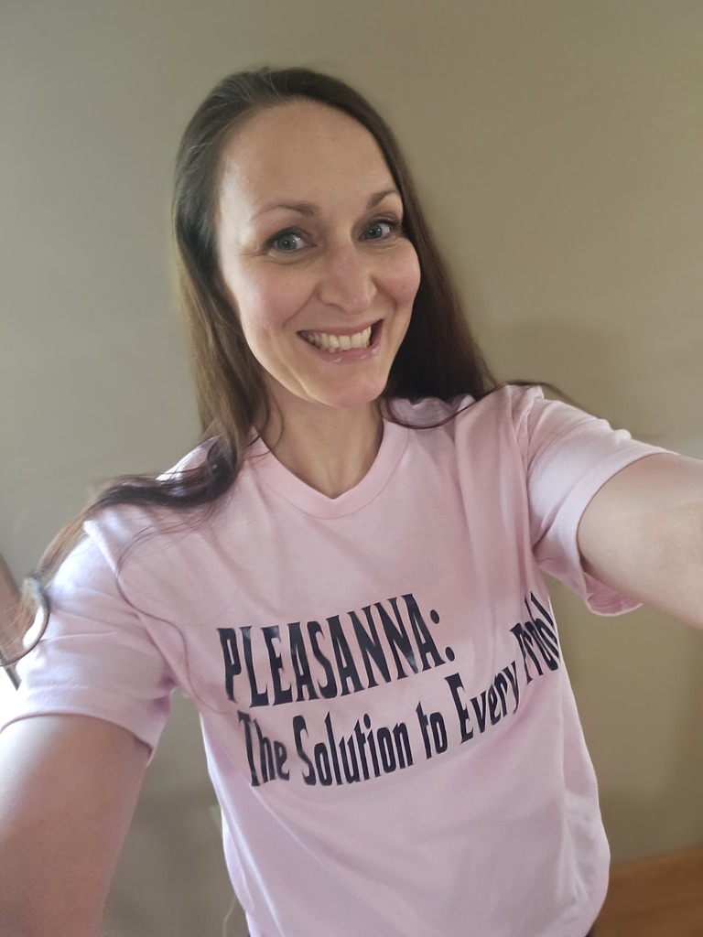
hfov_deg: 54.9
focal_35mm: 25
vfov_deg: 69.4
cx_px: 352
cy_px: 468
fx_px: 677
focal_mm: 2.9
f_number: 2.2
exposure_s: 1/30.1
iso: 500
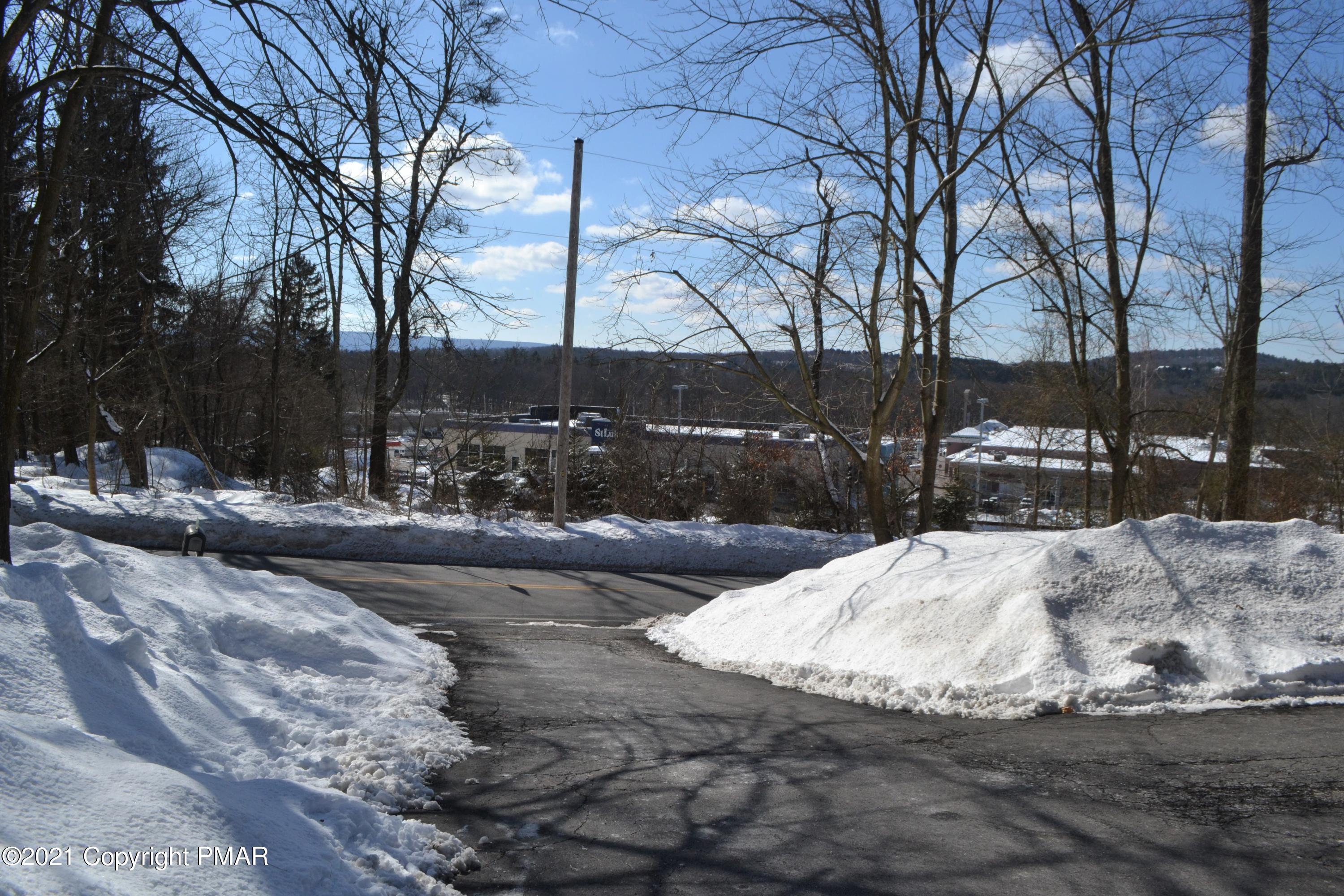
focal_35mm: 27
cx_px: 672
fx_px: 1008
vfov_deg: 47.9
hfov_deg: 67.4
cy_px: 448
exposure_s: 1/640
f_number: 10
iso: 400
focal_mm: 18
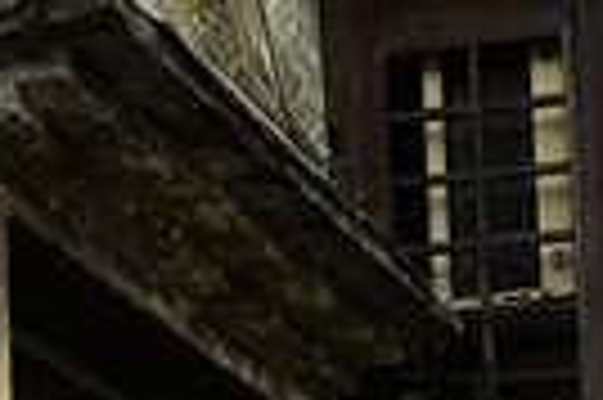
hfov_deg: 13.1
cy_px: 836
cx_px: 261
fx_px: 2627
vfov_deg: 8.2
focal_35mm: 157
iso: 100
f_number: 5.6
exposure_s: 1/60
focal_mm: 28
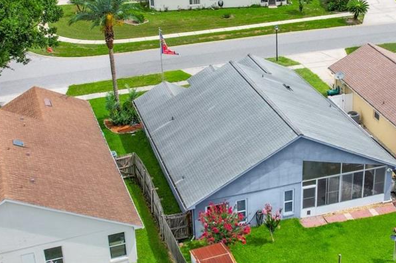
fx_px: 648
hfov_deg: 33.6
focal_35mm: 59
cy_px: 114
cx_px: 267
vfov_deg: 22.9
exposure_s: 1/400
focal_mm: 8.38
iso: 100
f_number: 2.8
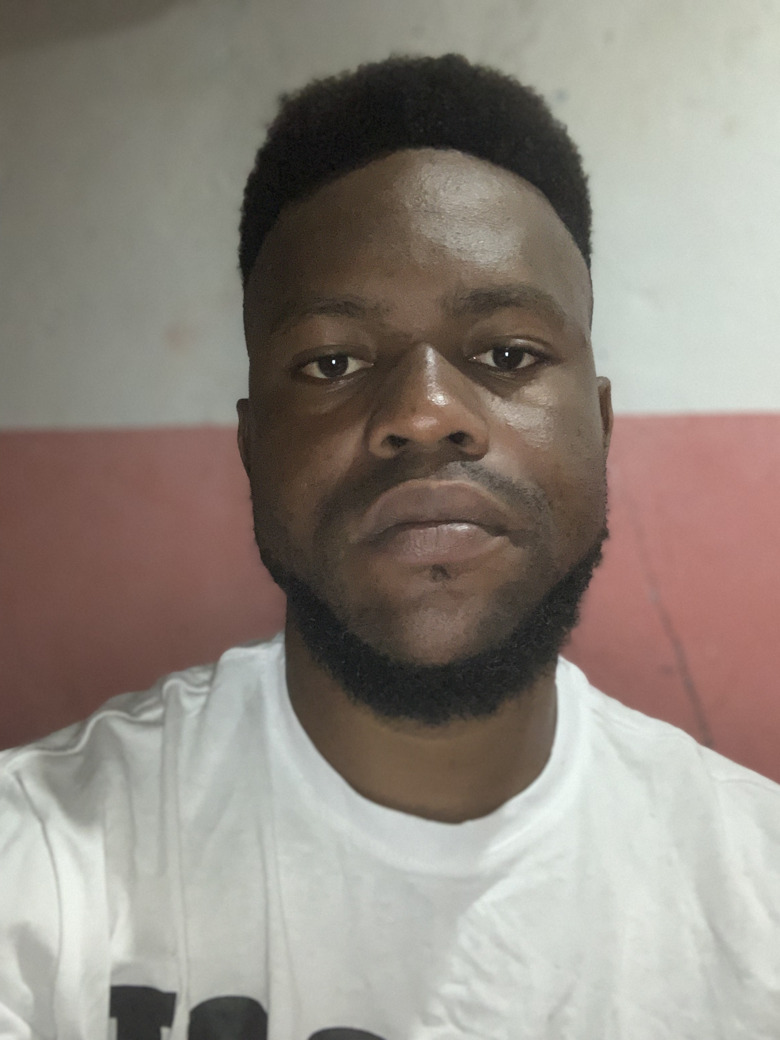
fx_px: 961
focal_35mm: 32
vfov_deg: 56.8
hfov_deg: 44.2
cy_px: 520
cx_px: 390
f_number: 2.2
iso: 640
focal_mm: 2.87
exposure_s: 1/20
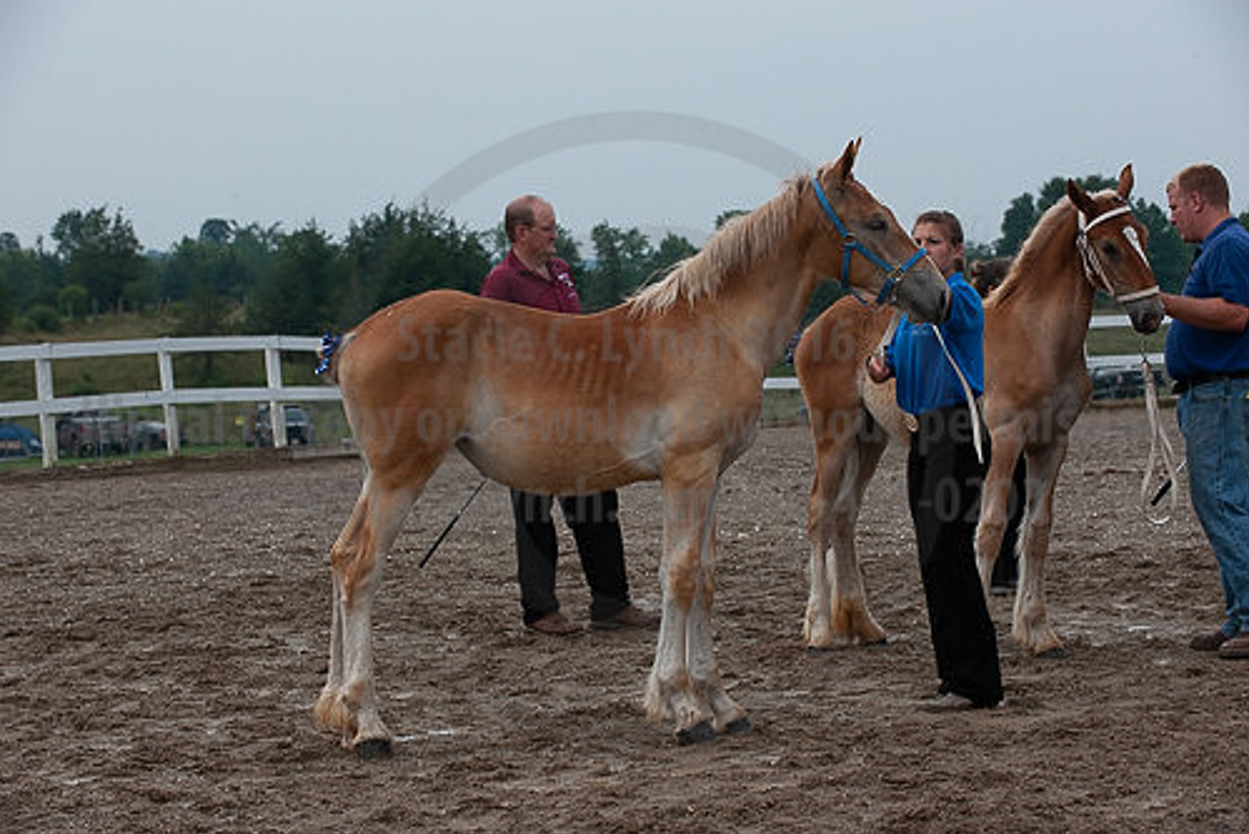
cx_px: 626
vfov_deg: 11.7
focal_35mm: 117
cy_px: 417
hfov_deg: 17.5
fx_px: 4060
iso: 640
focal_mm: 116
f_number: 5.6
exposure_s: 1/1250
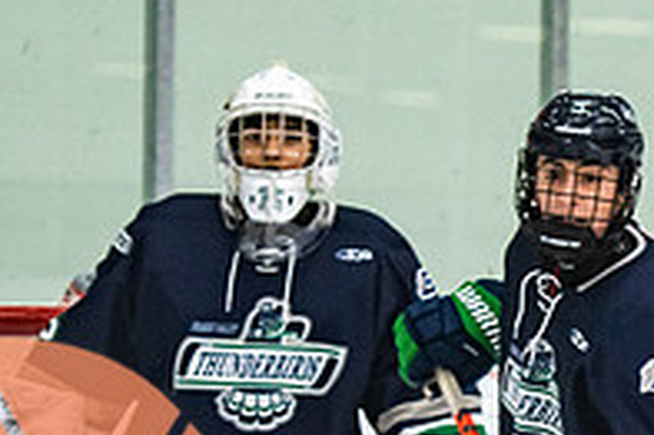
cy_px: 551
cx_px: 927
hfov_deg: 3.7
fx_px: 10219
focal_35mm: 563
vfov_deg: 2.4
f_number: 2.8
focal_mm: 105
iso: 1600
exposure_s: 1/640
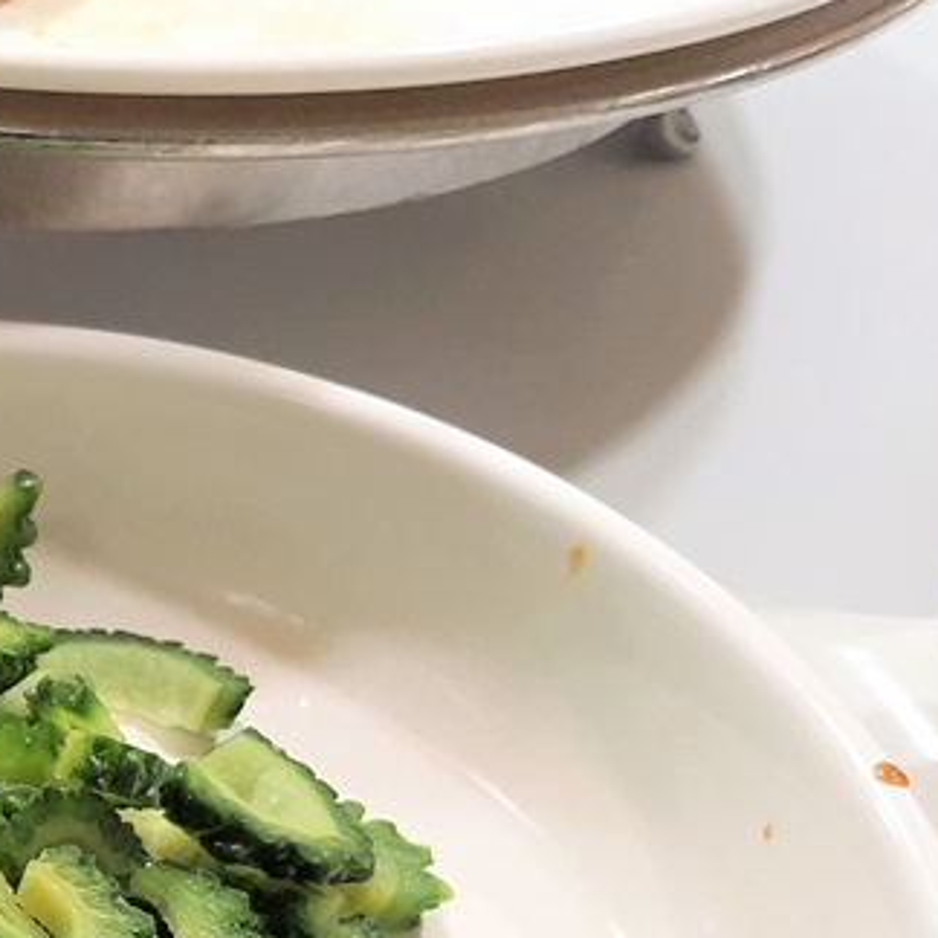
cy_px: 819
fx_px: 2177
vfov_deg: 23.7
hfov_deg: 21.2
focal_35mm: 71
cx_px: -402
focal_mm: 4.32
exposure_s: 1/120
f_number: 1.7
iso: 160
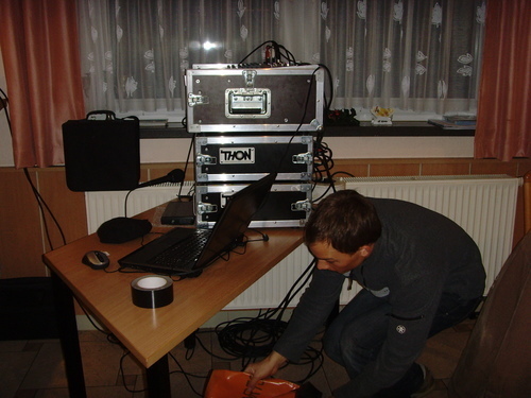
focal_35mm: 39
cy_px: 199
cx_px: 266
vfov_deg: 36.8
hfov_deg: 47.9
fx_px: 598
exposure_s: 1/45
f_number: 3.5
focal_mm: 6.6
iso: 200
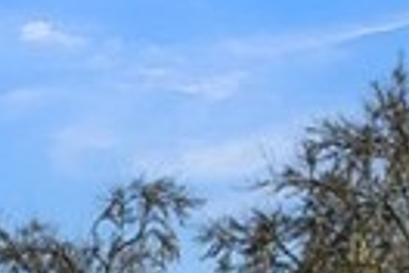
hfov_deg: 15.4
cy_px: 845
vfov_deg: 8.5
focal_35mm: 132
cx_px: 90
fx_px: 1500
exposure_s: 1/160
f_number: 8
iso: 200
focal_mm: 17
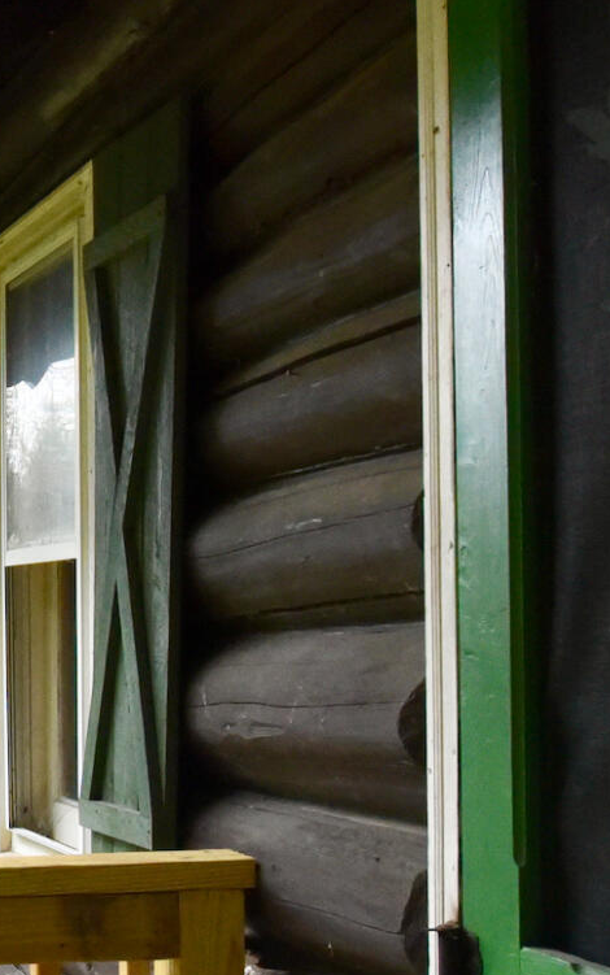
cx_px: -336
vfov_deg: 35.5
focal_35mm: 57
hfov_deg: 19.5
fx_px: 1515
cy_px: 600
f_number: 13
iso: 4000
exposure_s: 1/640
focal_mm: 14
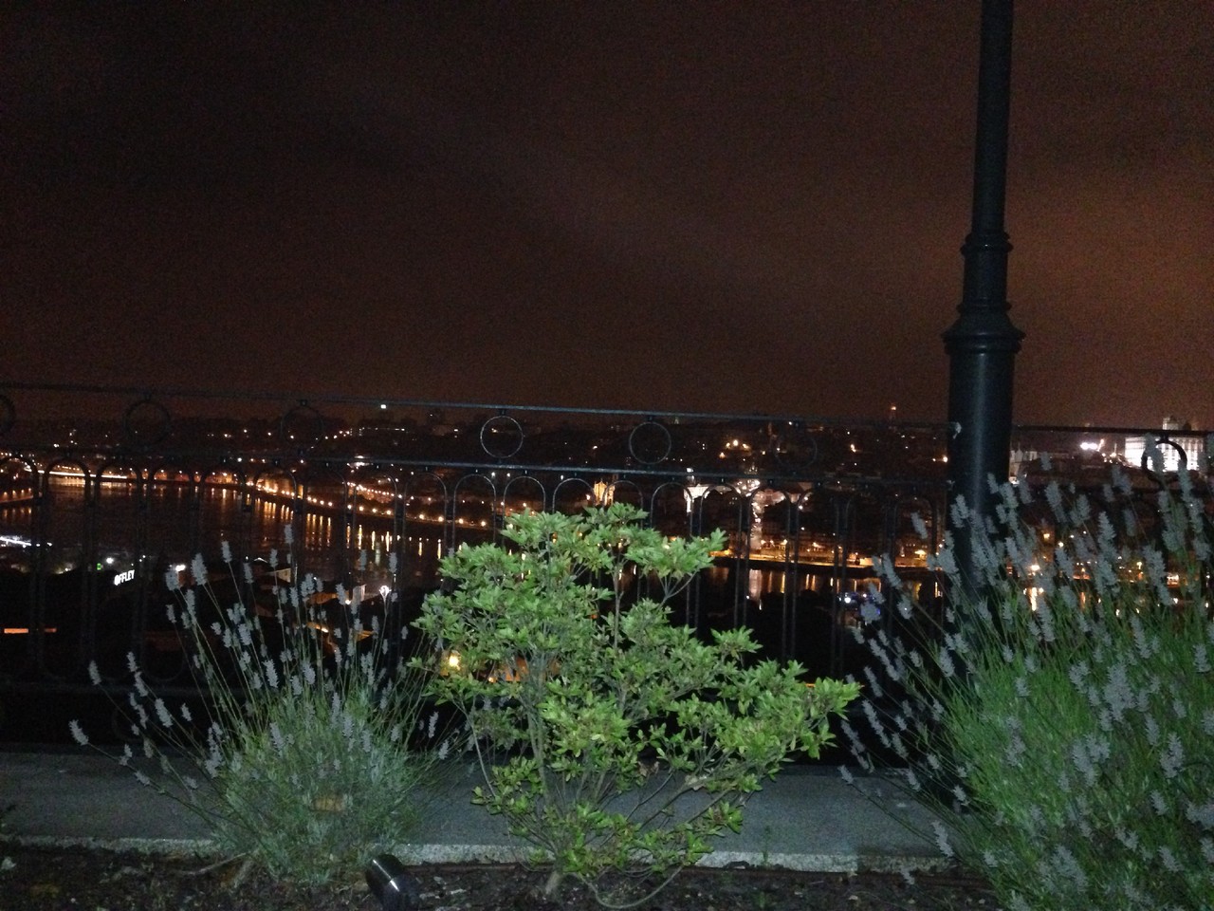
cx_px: 607
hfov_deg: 55.4
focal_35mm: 33
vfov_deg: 42.9
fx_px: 1157
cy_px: 456
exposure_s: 1/16
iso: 800
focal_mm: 4.12
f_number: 2.4
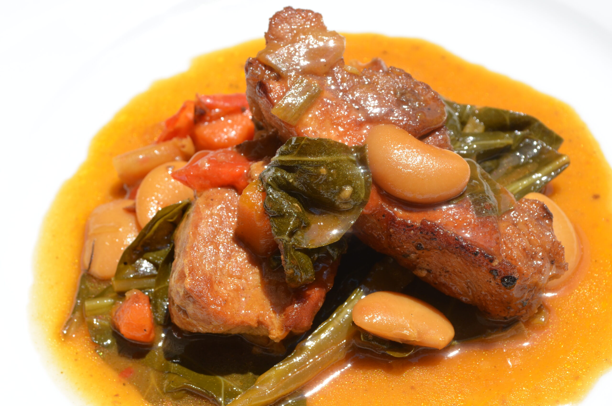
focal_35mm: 82
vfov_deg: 16.5
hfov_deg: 24.7
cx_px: 306
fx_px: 1400
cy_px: 203
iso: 400
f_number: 13
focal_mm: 55
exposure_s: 1/640
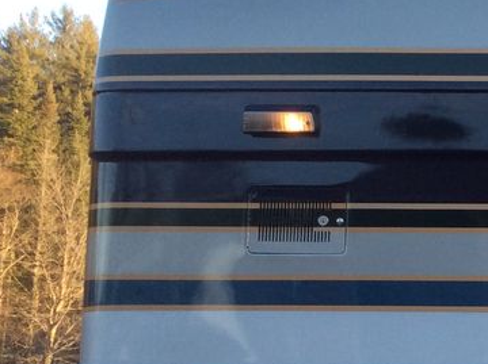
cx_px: 663
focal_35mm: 91
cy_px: 209
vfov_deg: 16.2
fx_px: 1281
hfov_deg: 19.6
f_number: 2.4
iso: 32
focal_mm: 3.3
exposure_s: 1/163
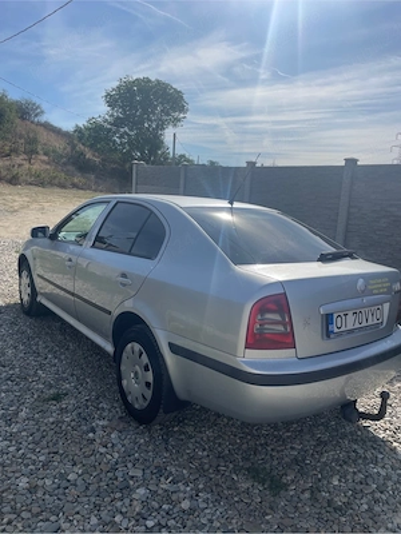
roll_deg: -3.1
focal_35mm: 26
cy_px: 267
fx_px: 402
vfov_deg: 67.3
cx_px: 200
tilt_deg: -11.3
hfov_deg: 53.1
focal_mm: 4.2
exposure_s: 1/7299
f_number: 1.6
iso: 32
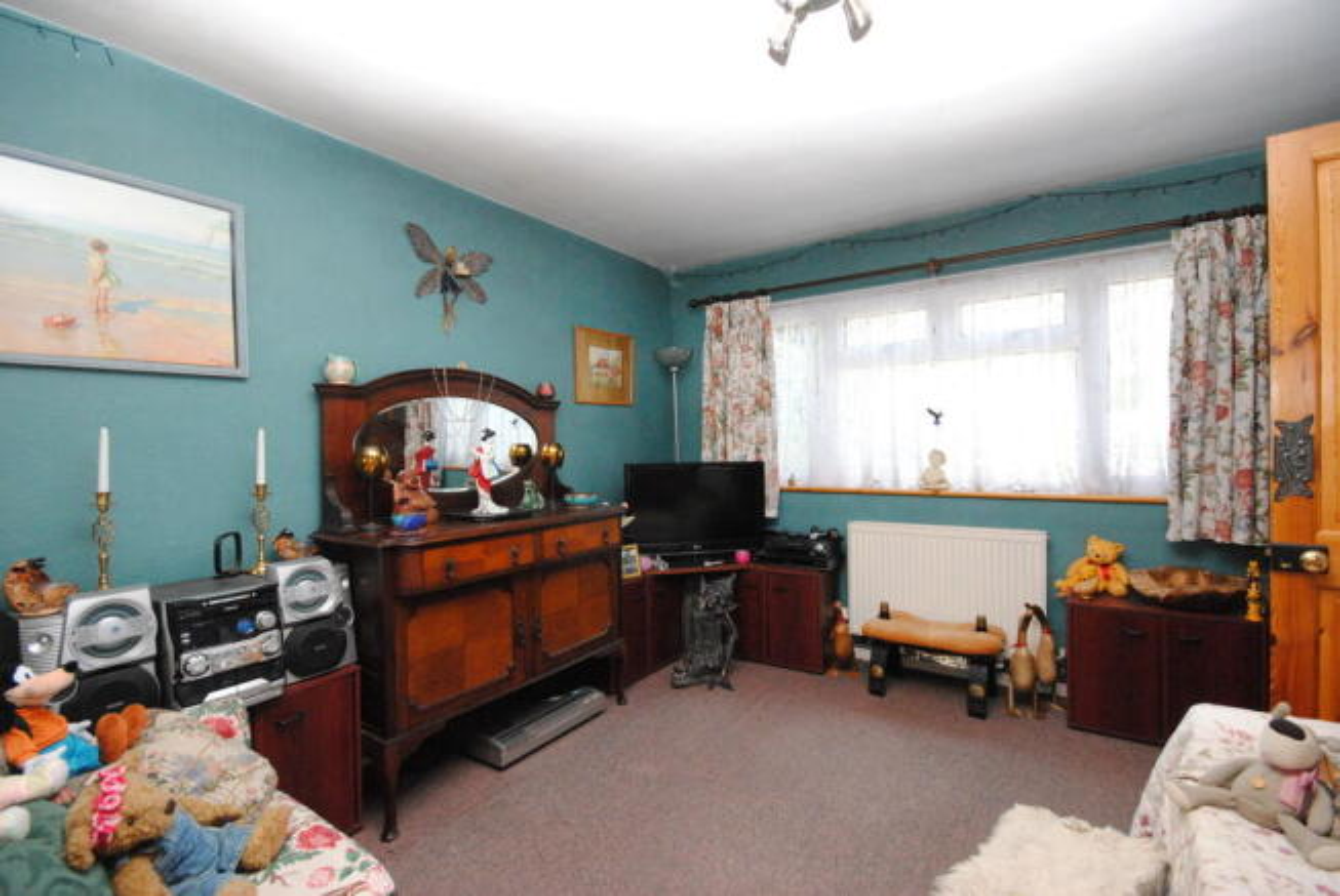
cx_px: 670
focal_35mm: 16
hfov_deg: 94.9
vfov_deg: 72.2
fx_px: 615
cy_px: 448
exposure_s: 1/60
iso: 1600
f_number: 9
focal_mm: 11
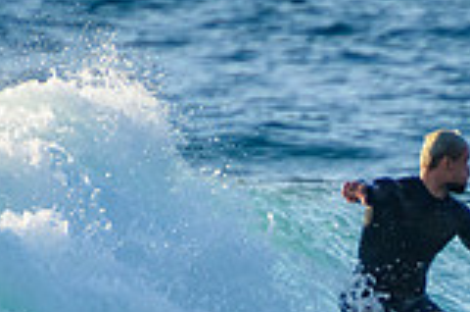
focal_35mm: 2219
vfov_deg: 0.6
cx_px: 452
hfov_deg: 0.9
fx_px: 28912
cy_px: 381
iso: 500
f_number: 5.6
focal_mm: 400
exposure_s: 1/2000
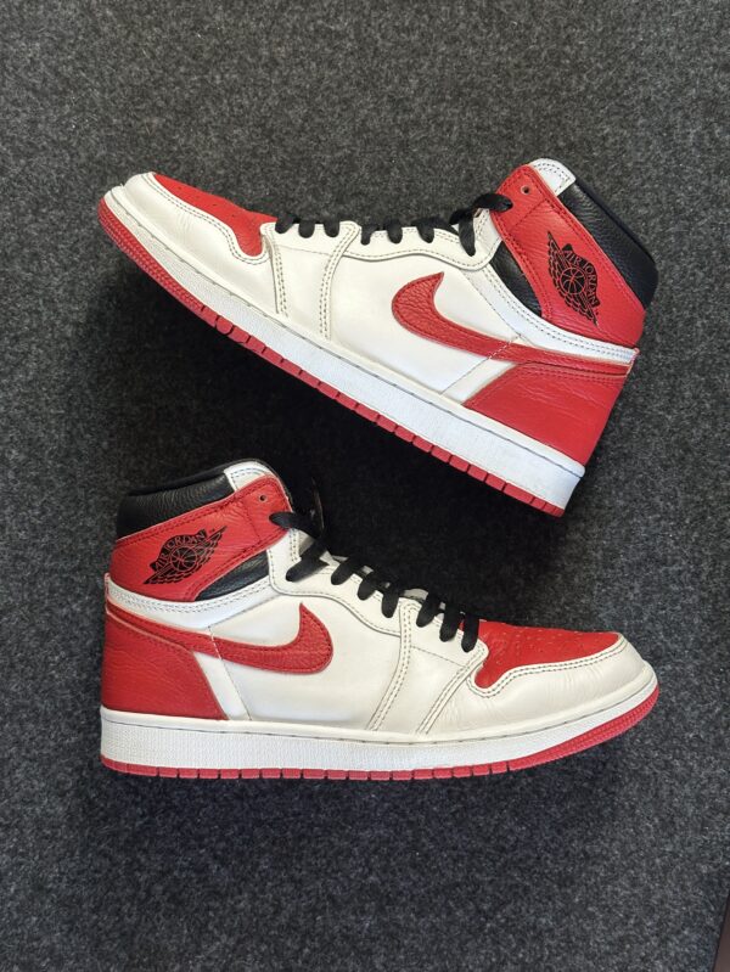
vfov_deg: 39.6
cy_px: 486
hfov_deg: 30.3
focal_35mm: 48
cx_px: 365
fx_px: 1349
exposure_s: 1/50
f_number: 1.78
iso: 200
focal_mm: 6.86
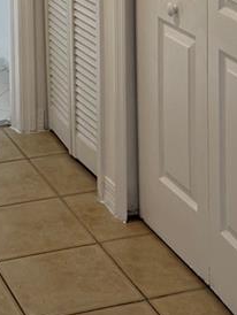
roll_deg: +1.5
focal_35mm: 105
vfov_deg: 18.0
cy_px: -37
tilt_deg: -11.8
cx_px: 23
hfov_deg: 14.0
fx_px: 957
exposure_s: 1/120
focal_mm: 6.76
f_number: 1.78
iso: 100
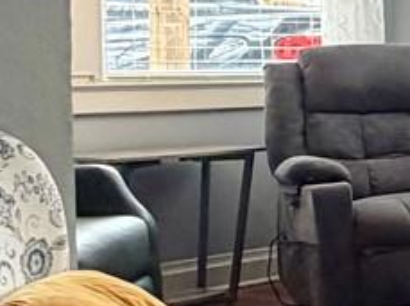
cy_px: 84
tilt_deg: -0.9
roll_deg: +0.0
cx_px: 969
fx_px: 1159
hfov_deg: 14.2
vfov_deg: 15.0
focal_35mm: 98
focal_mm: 2.22
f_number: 2.2
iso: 250
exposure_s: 1/60
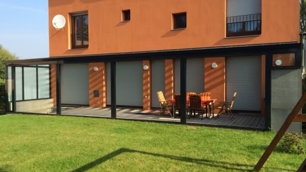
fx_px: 268
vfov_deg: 35.6
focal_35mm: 33
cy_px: 85
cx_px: 153
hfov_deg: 59.5
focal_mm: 4.12
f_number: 2.2
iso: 32
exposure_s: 1/933
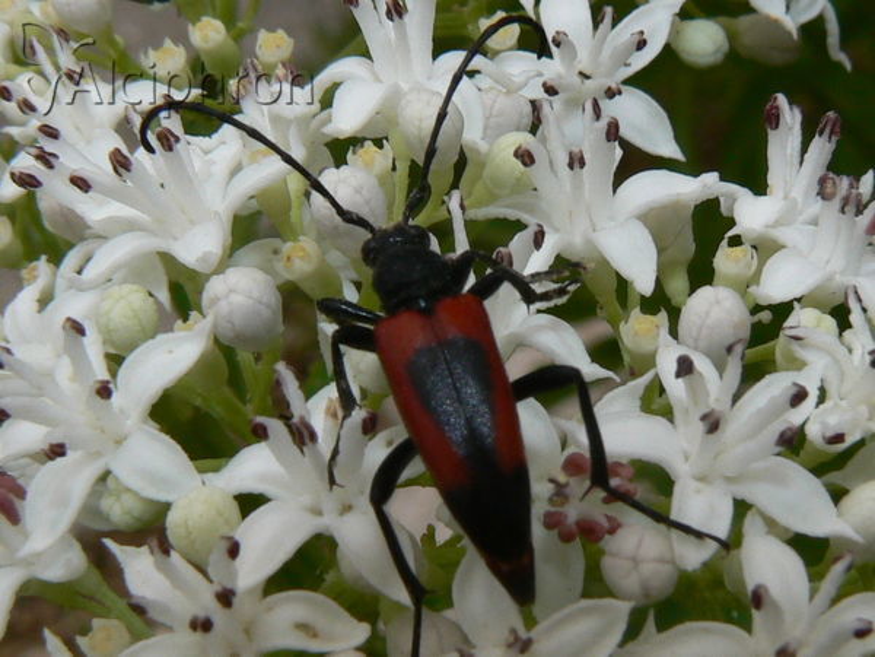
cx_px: 438
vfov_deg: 39.7
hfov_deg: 51.4
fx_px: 910
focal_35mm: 36
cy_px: 328
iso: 80
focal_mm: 6
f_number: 8
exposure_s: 1/500
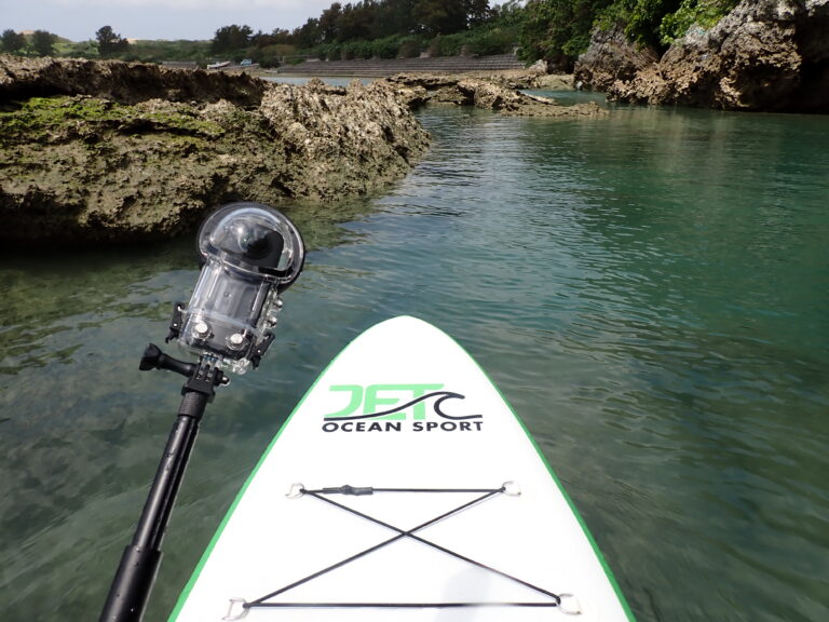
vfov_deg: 54.9
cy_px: 311
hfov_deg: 69.4
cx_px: 414
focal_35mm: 25
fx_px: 599
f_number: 8
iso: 100
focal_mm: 4.5
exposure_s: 1/200
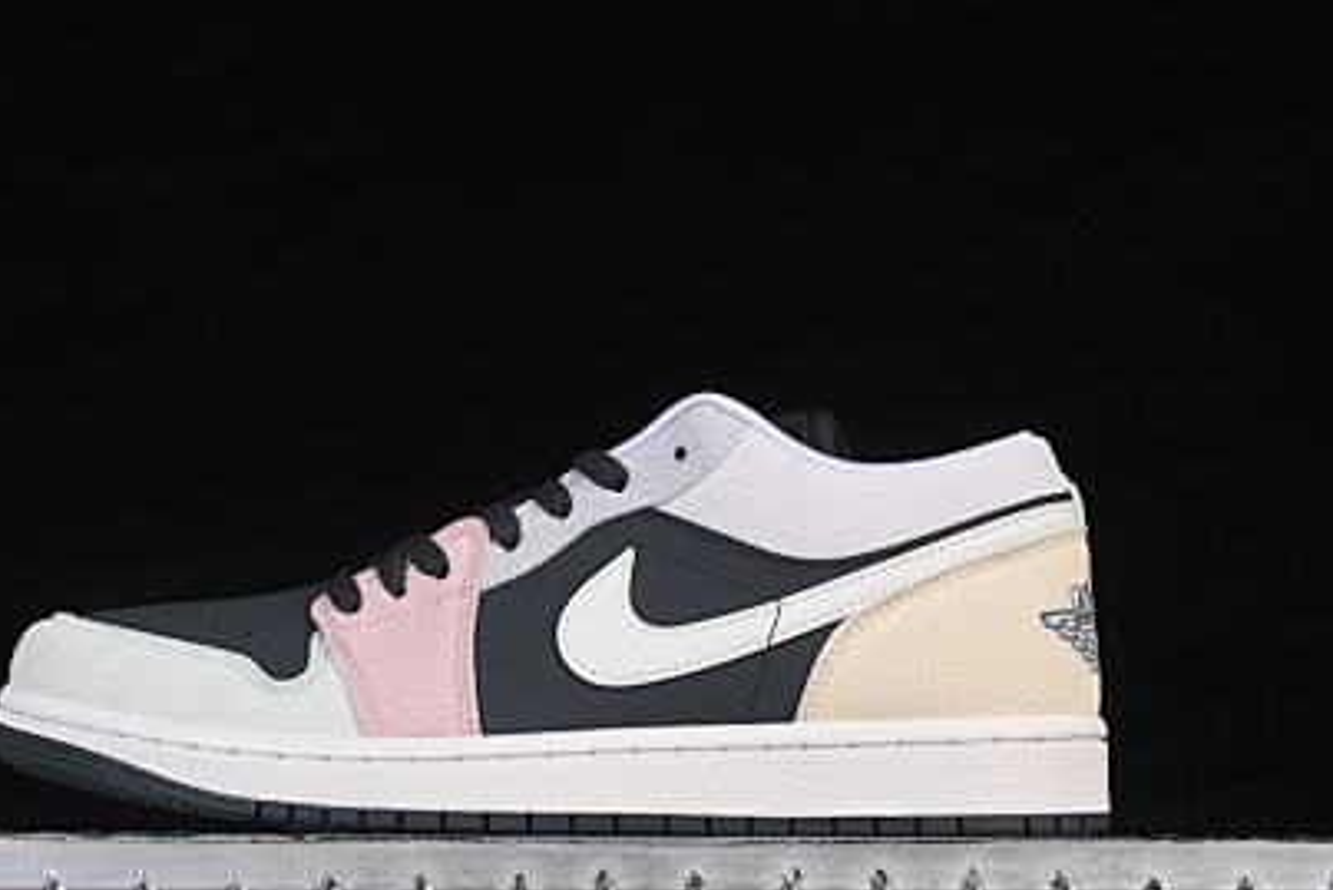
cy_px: 495
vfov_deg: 14.7
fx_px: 3445
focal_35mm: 93
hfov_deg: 21.9
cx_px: 549
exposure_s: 1/80
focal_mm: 50
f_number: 8
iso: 160
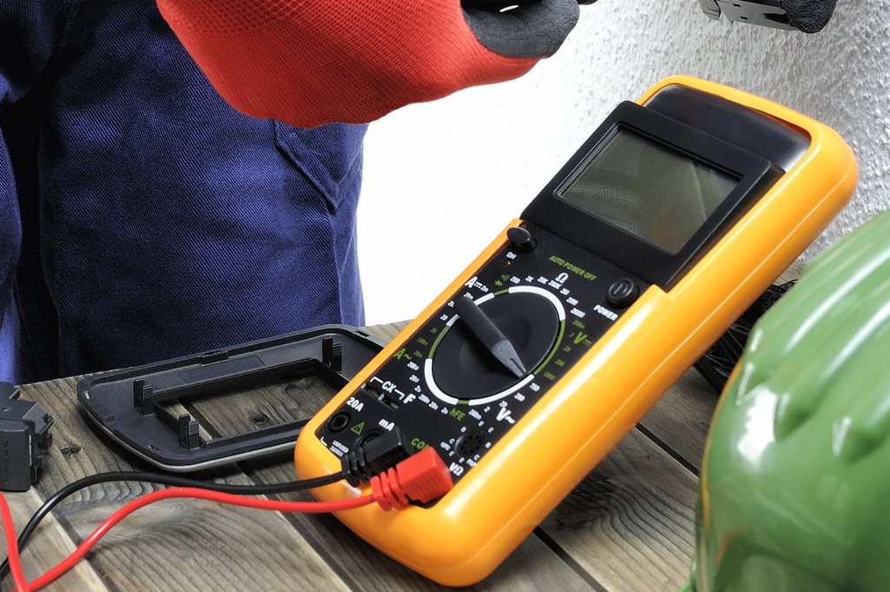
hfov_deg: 16.8
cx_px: 284
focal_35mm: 122
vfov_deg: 11.1
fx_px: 3014
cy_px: 48
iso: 200
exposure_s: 1/160
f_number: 13
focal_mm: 62
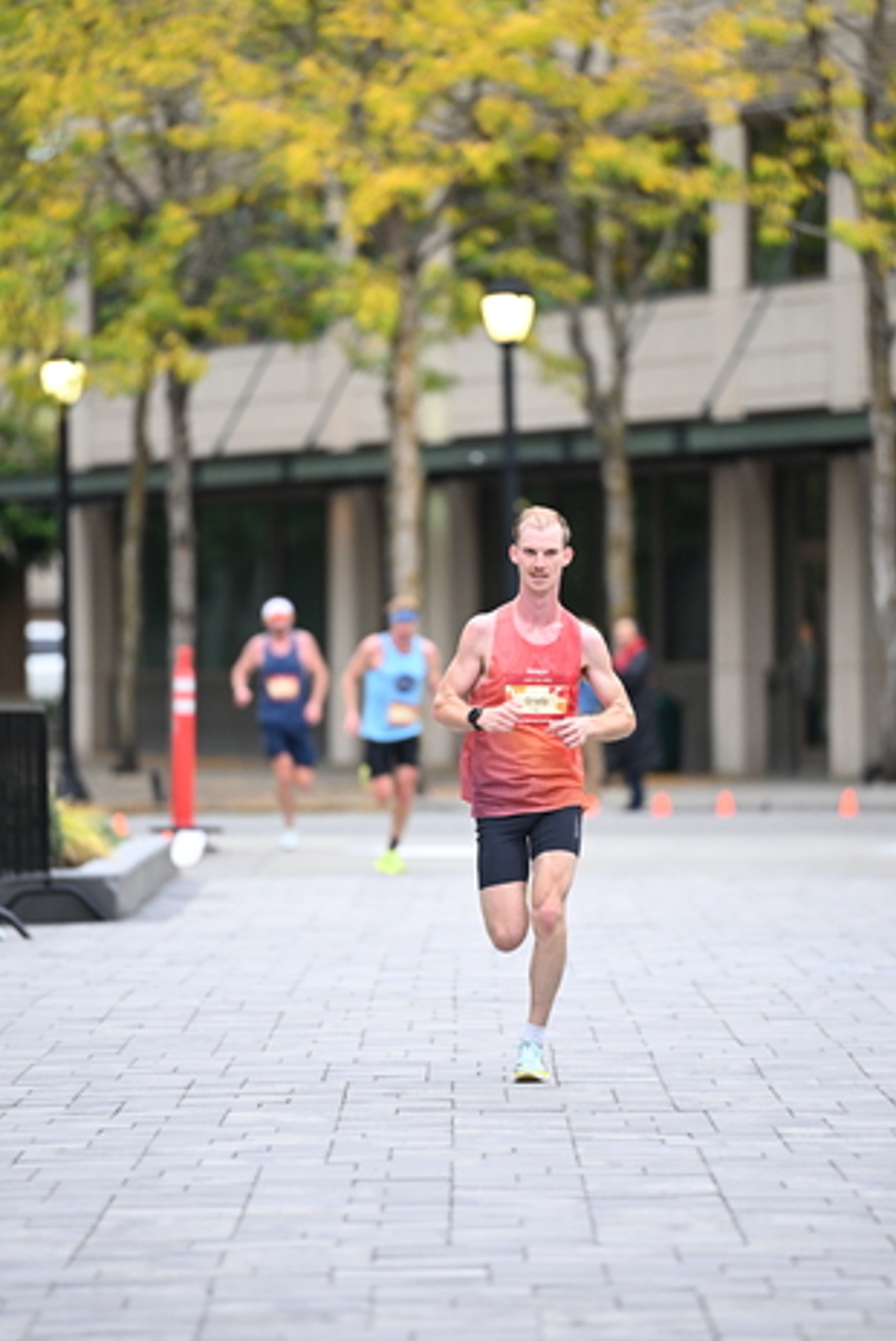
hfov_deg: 5.8
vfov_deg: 8.7
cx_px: 496
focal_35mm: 237
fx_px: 8834
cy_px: 642
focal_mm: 200
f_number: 2.8
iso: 1600
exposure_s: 1/640
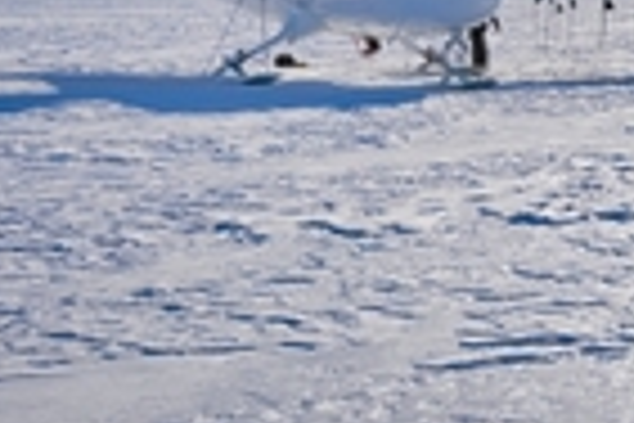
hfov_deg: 15.4
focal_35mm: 127
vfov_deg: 10.4
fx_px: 2236
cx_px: 825
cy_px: -207
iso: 250
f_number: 22
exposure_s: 1/400
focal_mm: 30
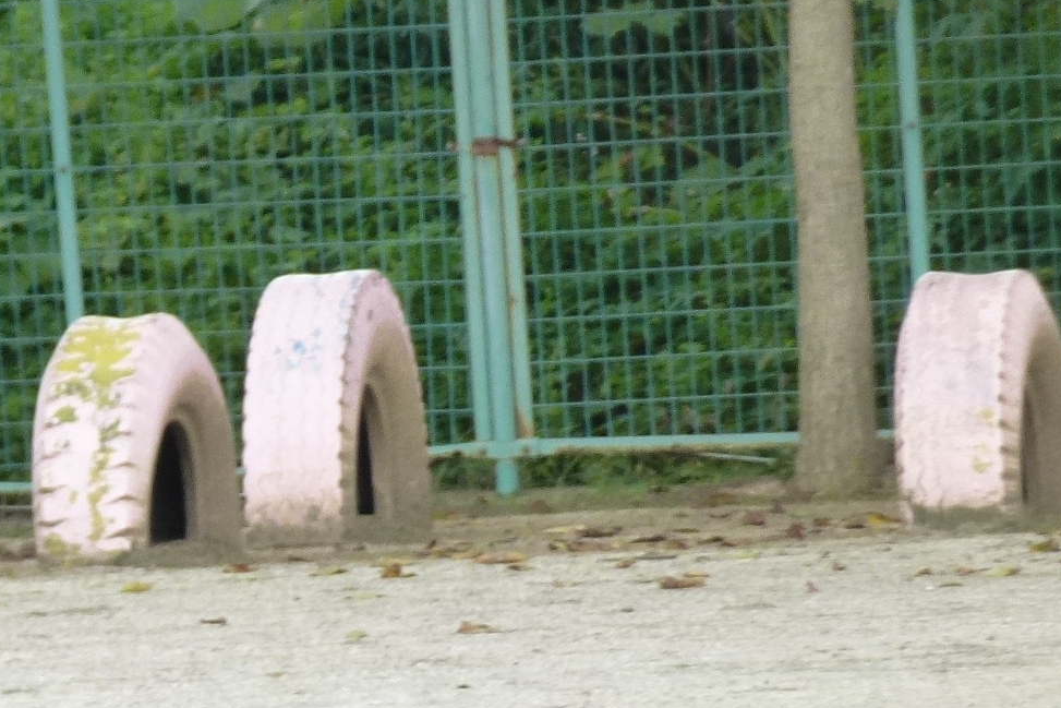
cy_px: 397
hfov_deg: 2.0
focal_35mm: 1051
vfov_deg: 1.3
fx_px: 30978
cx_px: -148
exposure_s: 1/125
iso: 200
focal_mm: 68.8
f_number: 5.9
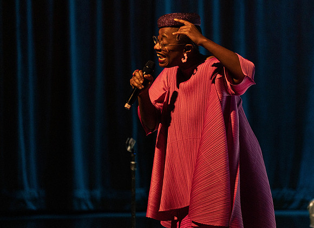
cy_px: 100
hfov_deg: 4.2
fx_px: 4252
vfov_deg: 3.1
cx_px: 193
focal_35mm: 474
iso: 3200
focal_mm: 397
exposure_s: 1/250
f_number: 5.6
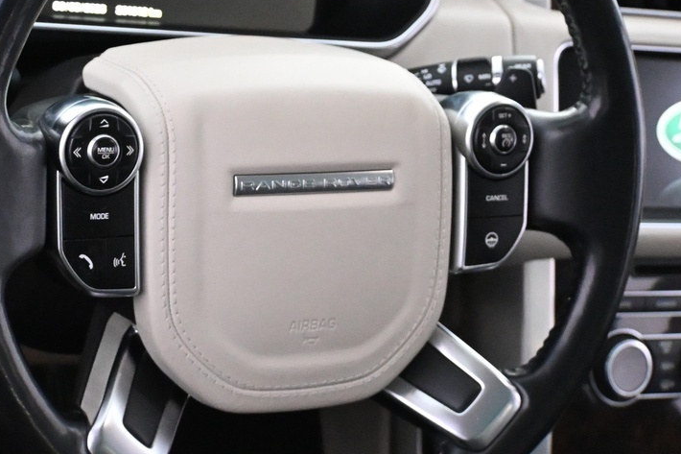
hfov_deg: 22.4
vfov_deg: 15.0
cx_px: 310
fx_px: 1715
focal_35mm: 91
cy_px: 135
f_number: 4.5
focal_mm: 26.5
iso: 5600
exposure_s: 1/60
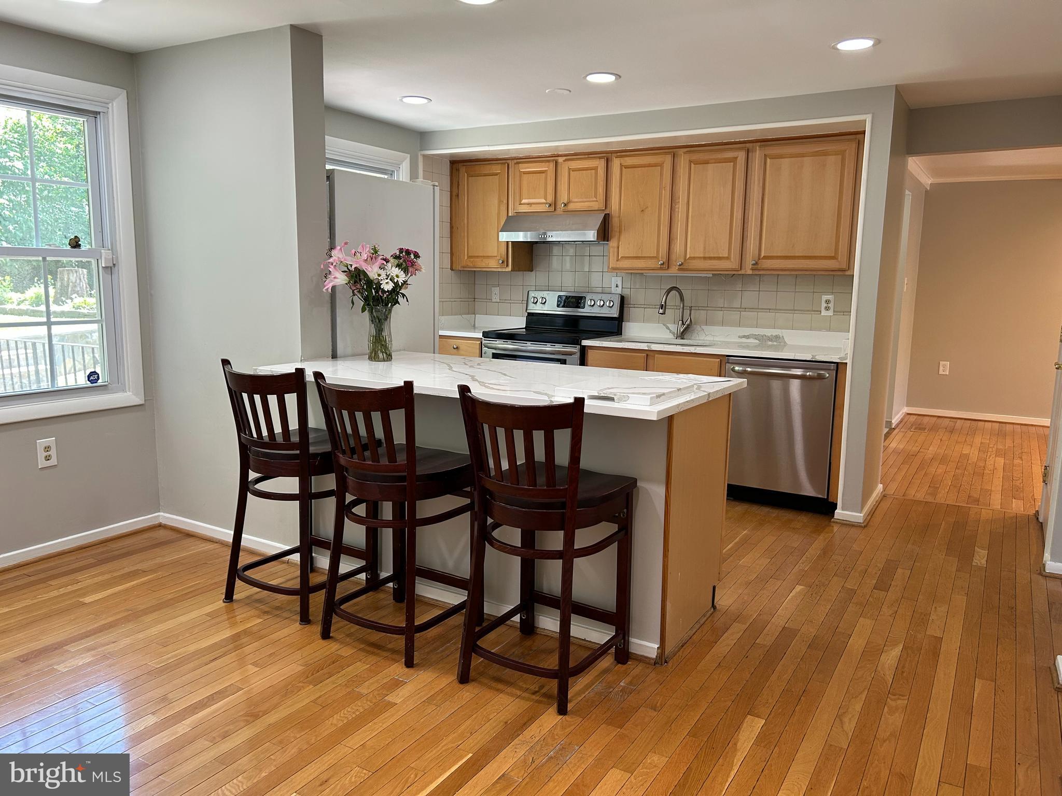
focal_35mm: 26
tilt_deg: -8.7
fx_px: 798
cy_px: 398
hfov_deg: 67.3
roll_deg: -0.7
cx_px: 531
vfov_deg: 53.1
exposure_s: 1/120
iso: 100
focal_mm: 5.7
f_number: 1.5
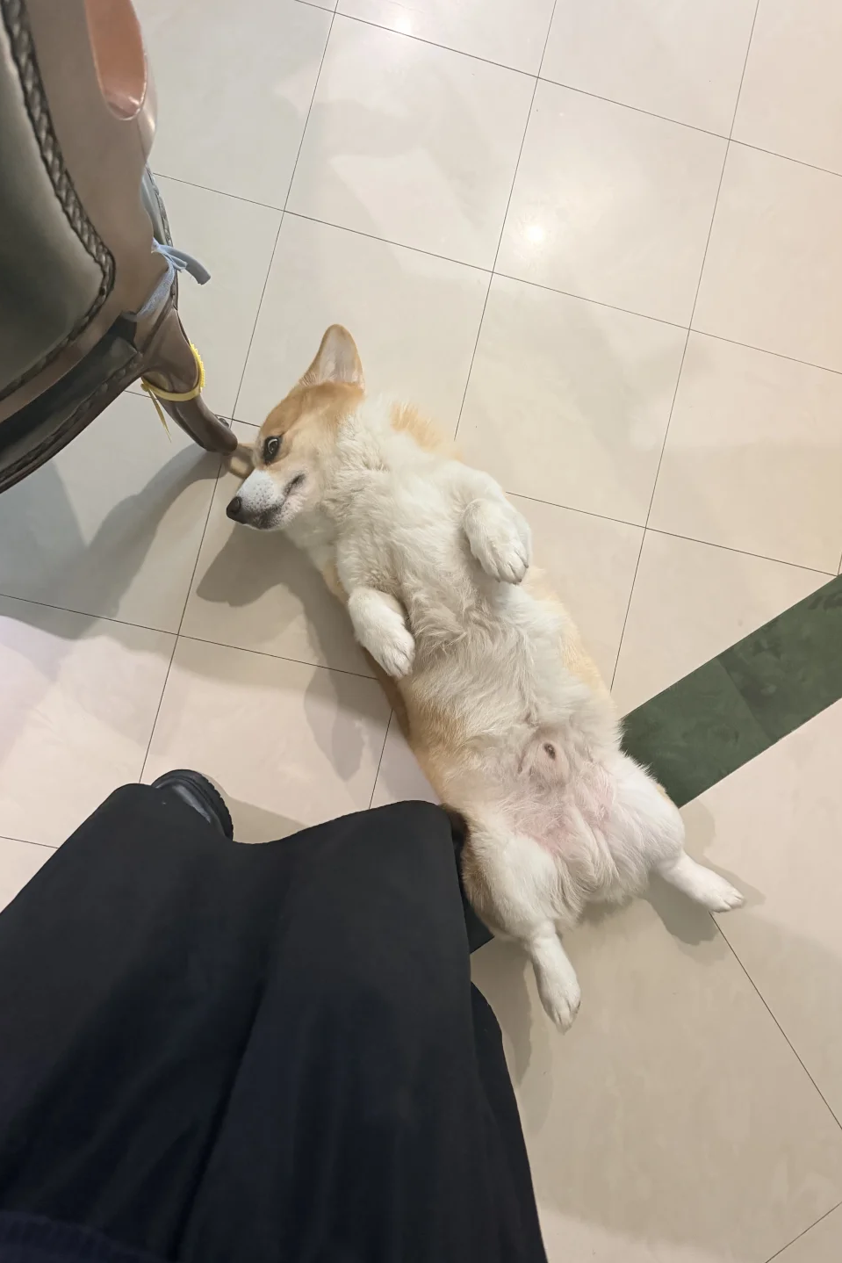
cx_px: 450
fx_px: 877
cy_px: 632
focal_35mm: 25
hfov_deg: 51.3
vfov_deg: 71.5
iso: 1000
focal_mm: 6.76
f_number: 1.78
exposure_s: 1/40
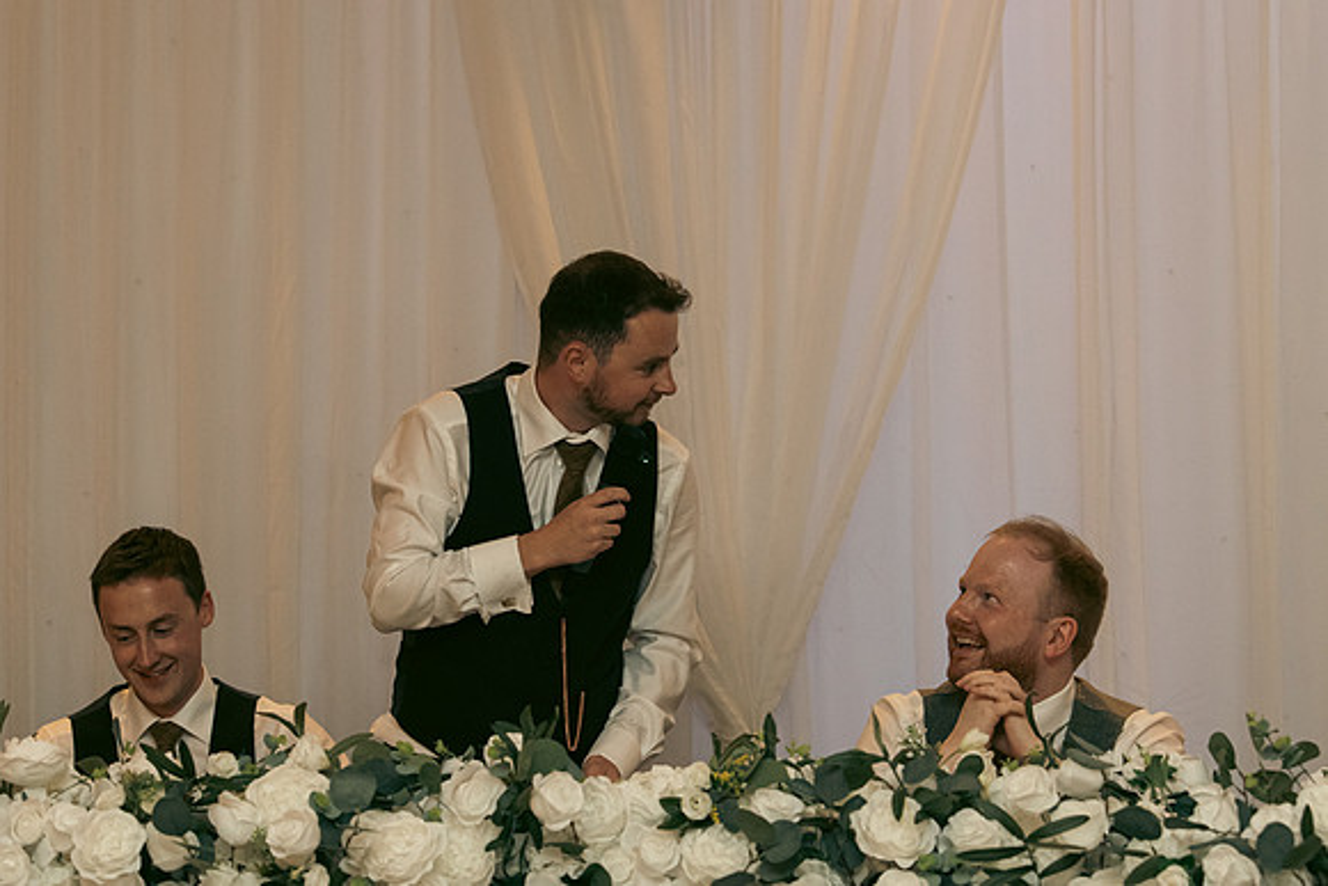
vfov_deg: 14.6
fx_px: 3468
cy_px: 443
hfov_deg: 21.7
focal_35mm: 94
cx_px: 664
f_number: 3.5
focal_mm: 63
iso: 2500
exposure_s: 1/160
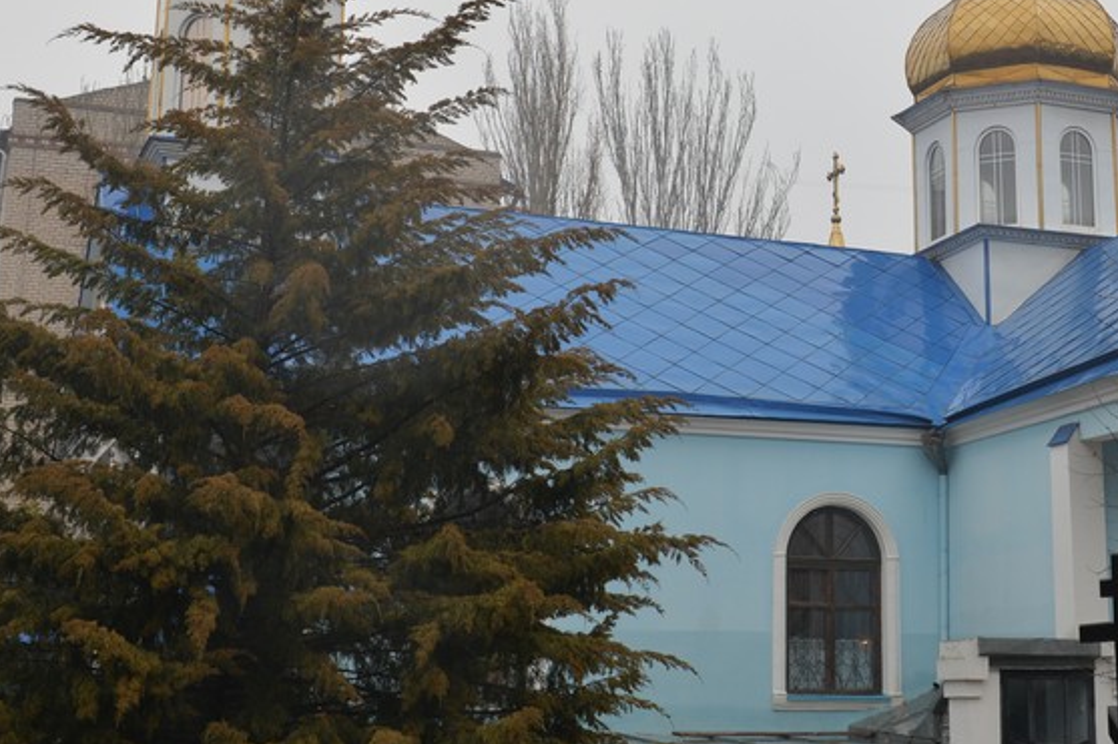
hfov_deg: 28.9
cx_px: 803
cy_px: 171
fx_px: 2142
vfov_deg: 19.6
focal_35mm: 69
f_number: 5.6
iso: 360
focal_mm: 32
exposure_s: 1/125
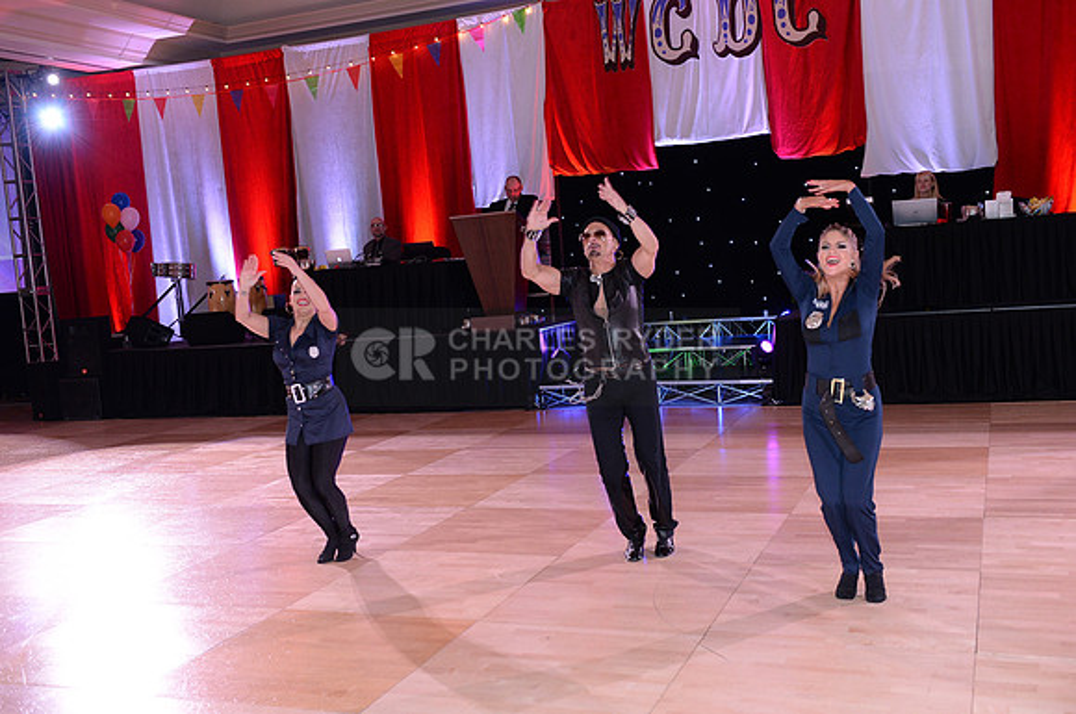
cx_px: 538
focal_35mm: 38
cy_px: 357
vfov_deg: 35.0
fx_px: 1134
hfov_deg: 50.8
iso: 1600
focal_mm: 38
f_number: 4.5
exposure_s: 1/250
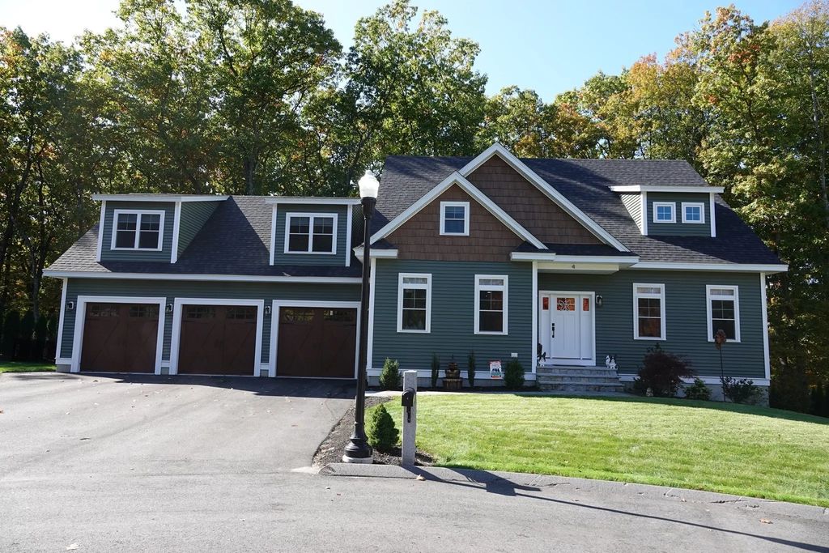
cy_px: 276
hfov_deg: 73.7
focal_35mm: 24
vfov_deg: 53.1
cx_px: 414
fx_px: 553
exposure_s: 1/250
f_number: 4
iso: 100
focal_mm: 8.82
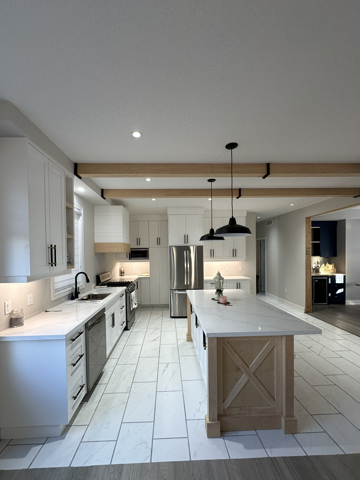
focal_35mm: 15
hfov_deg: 81.7
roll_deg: +0.1
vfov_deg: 98.0
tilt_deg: -0.8
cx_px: 174
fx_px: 208
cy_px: 256
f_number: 2.2
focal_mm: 2.22
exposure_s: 1/120
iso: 125
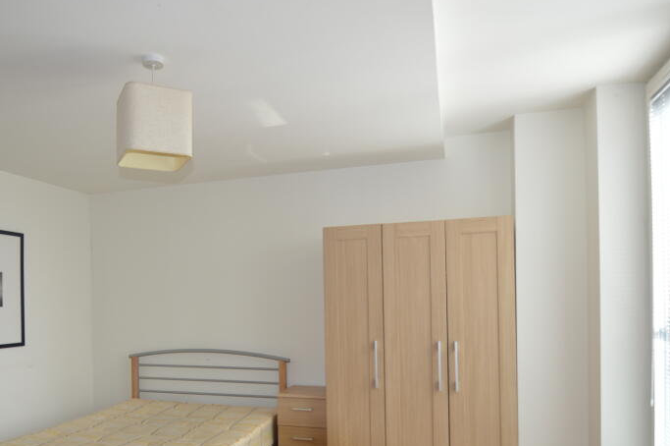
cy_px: 275
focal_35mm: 27
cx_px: 251
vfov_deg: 47.5
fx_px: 502
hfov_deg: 66.4
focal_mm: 12
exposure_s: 1/125
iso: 200
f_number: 4
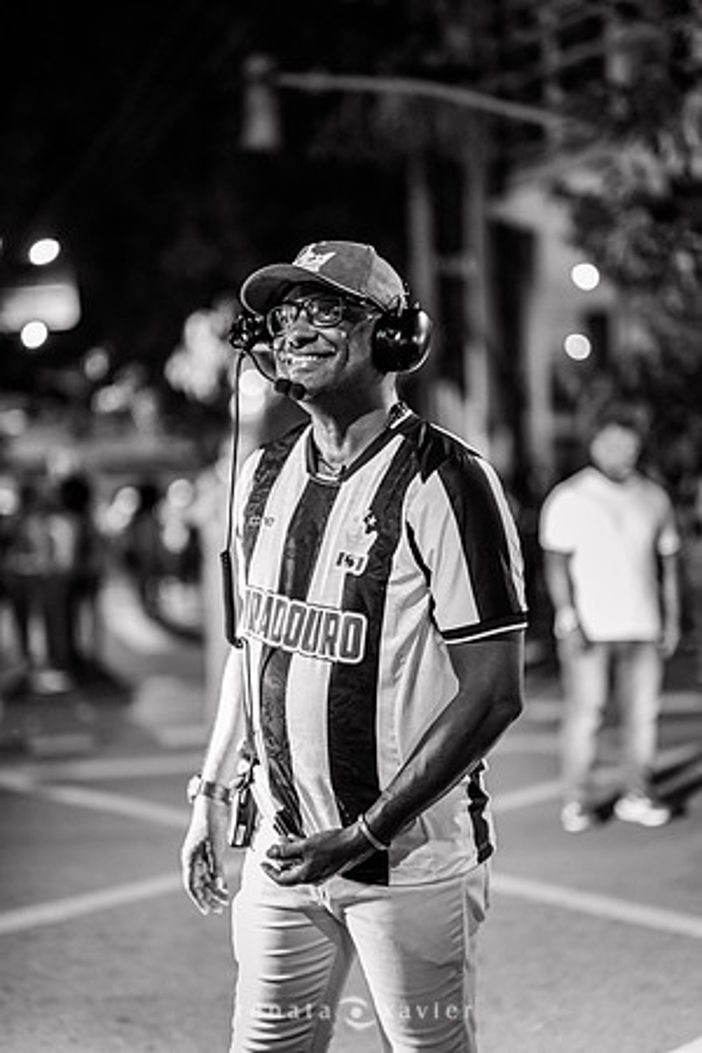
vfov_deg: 39.6
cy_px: 526
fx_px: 1462
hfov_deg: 27.0
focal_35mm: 50
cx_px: 351
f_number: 1.2
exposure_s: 1/320
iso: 2500
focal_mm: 50
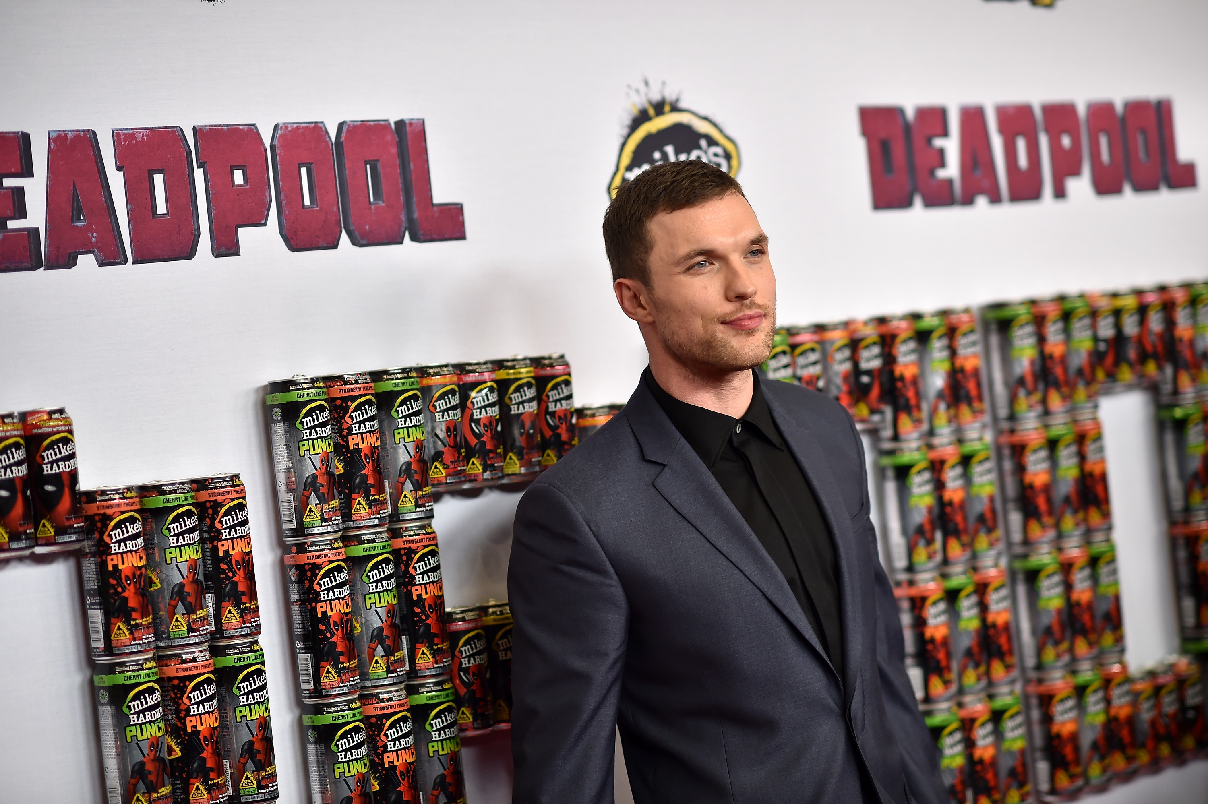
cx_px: 604
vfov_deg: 16.1
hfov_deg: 23.9
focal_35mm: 85
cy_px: 402
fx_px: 2851
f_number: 2
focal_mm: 85
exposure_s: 1/250
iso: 1000
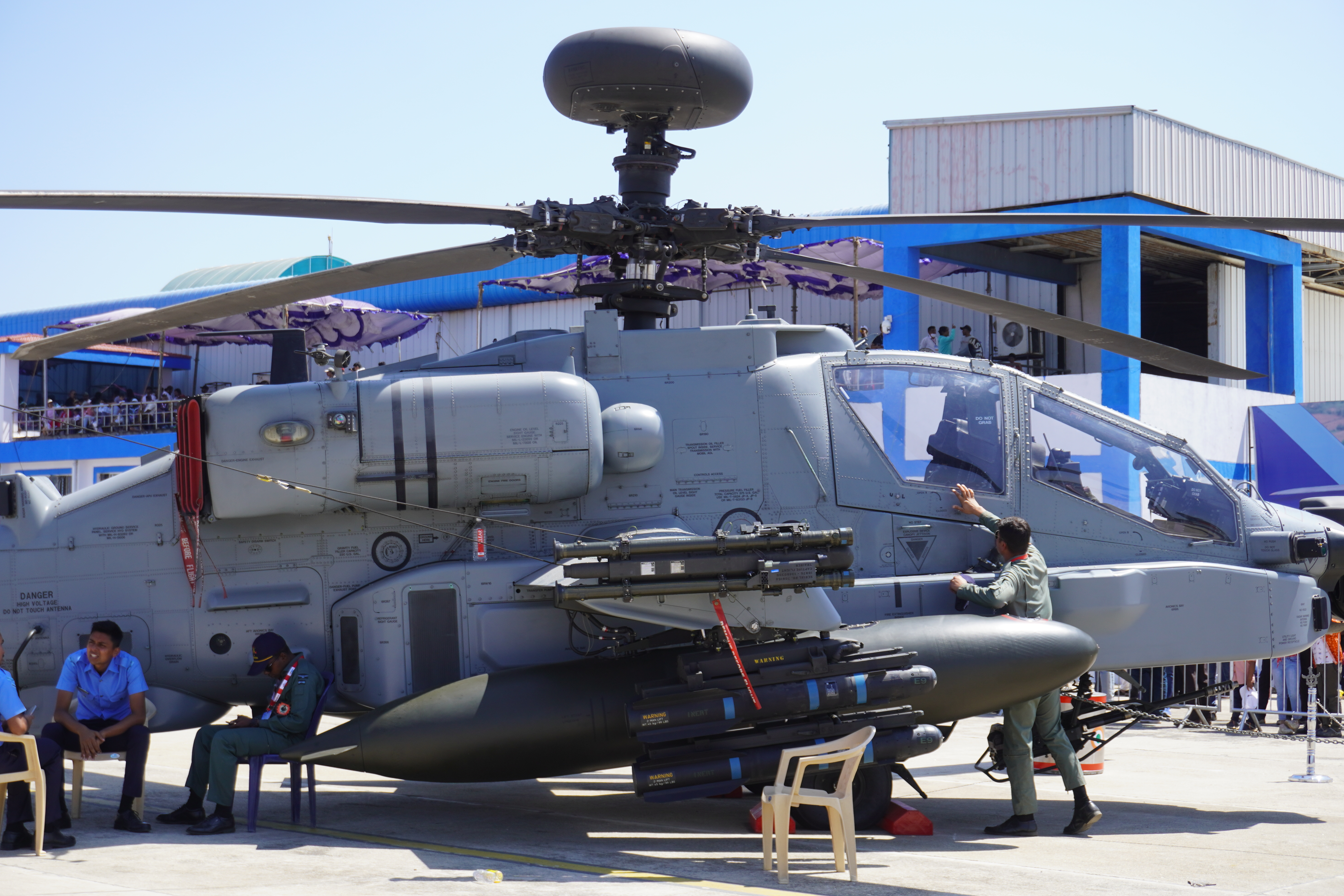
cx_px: 681
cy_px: 449
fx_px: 2110
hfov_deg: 35.3
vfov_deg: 24.0
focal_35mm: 57
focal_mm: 37
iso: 100
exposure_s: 1/320
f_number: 5.6
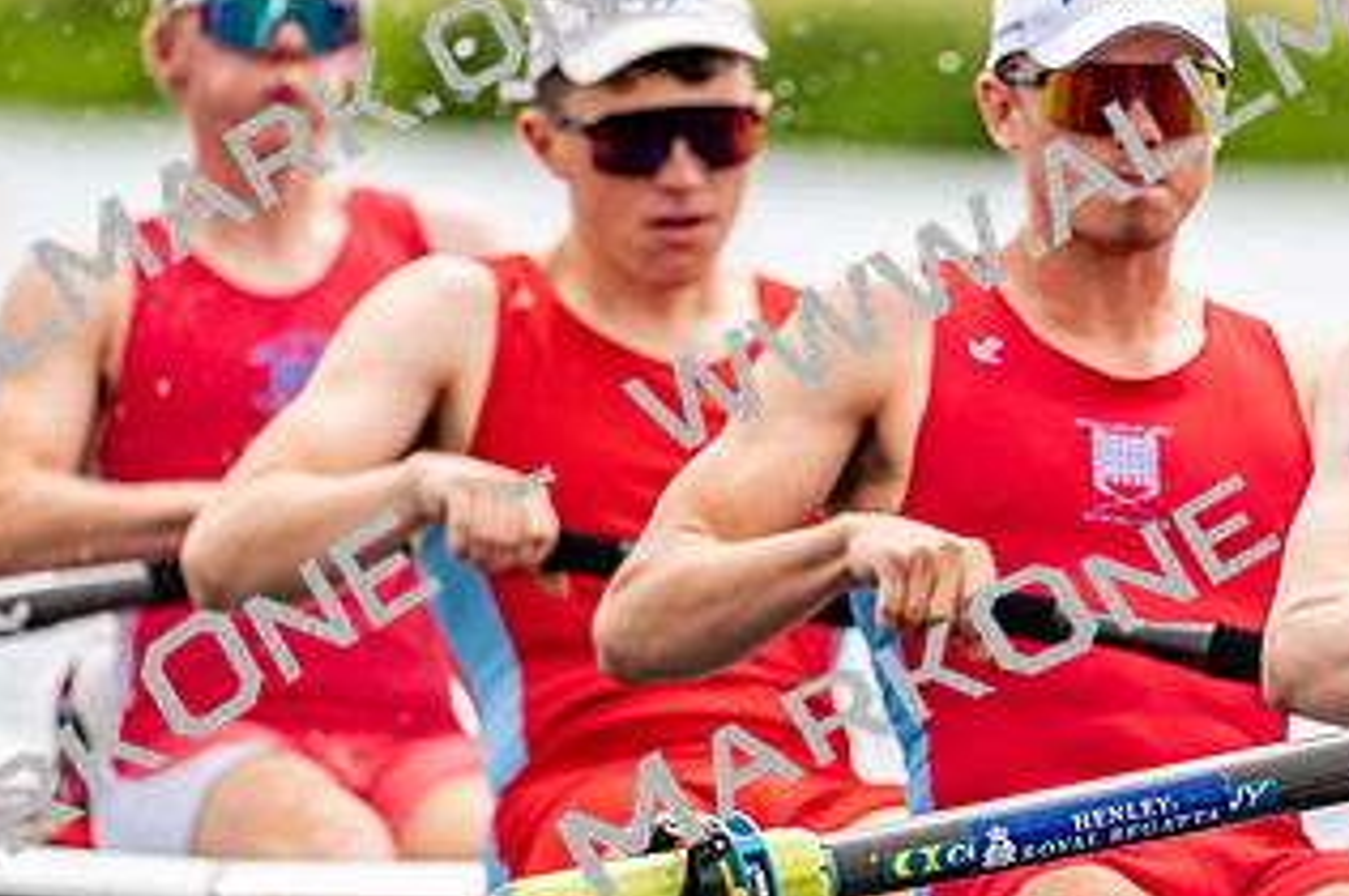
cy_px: 463
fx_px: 27513
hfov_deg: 2.8
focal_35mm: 735
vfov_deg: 1.9
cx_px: 1153
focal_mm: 400
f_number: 4.5
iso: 360
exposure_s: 1/2500
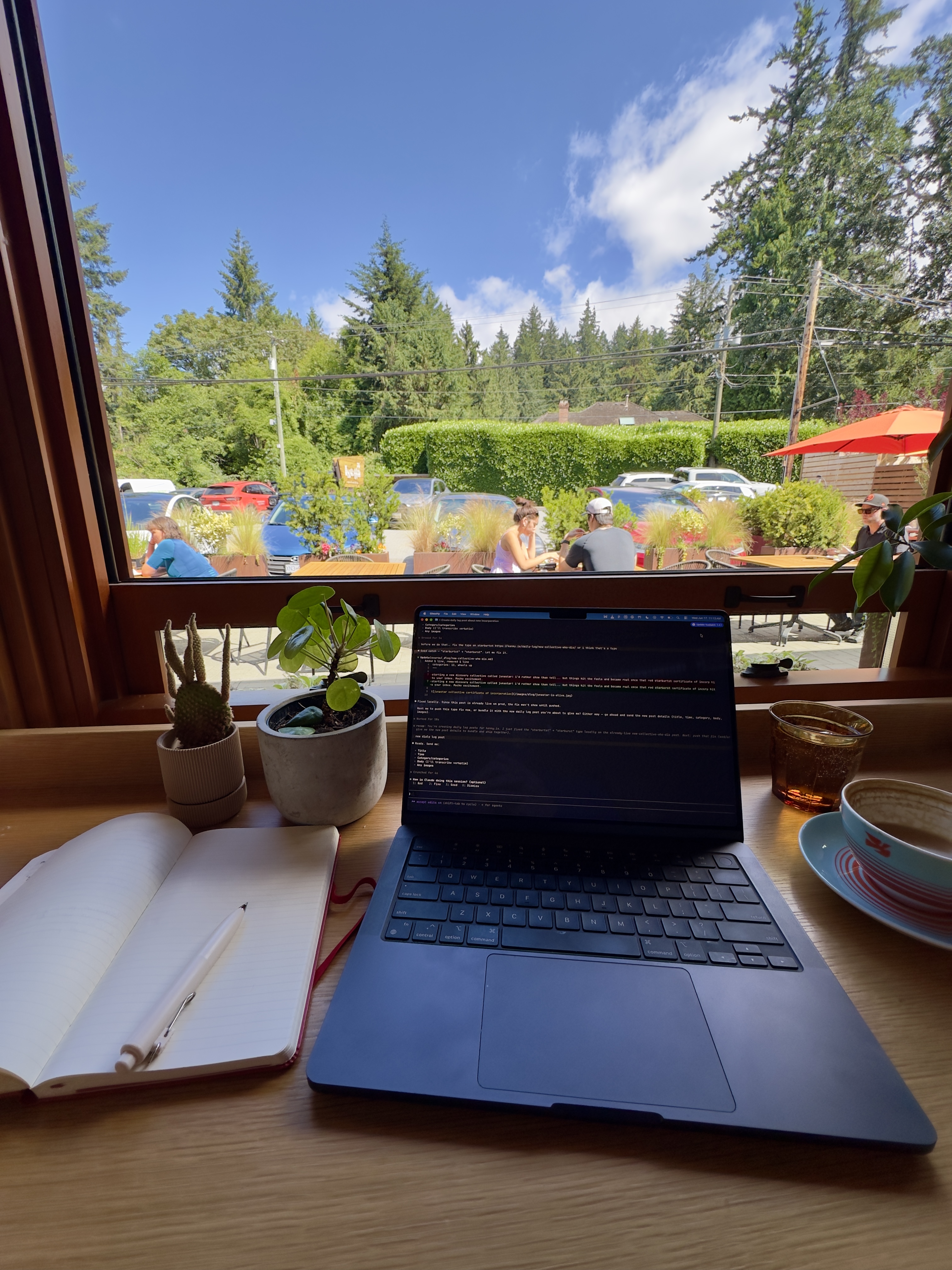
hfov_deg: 85.7
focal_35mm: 14
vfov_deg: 102.1
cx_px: 476
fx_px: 513
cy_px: 635
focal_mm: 2.22
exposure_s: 1/322
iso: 40
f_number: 2.2
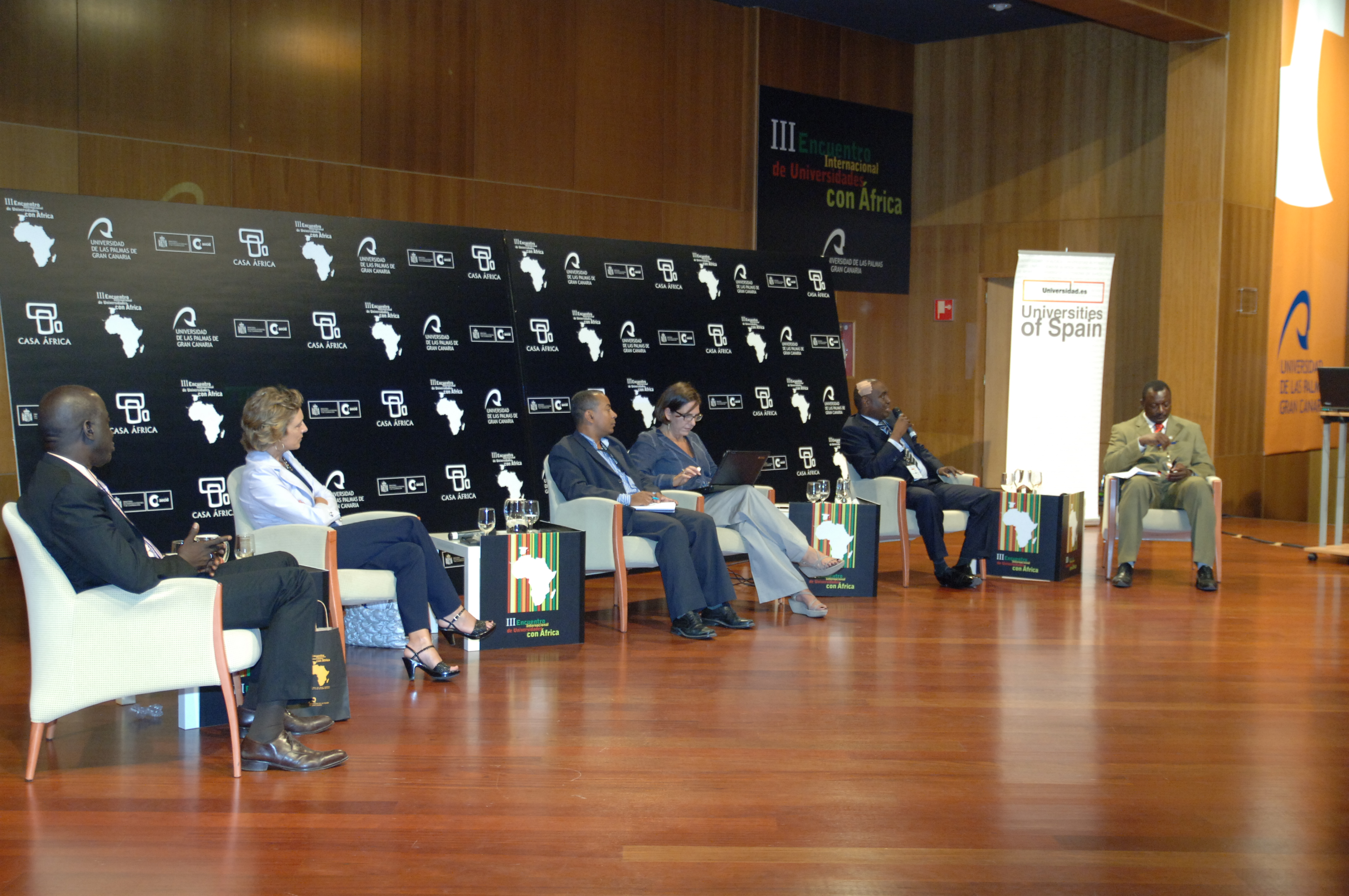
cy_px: 448
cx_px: 674
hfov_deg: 42.4
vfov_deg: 28.9
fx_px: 1740
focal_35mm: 46
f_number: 2.8
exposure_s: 1/50
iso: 800
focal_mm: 31
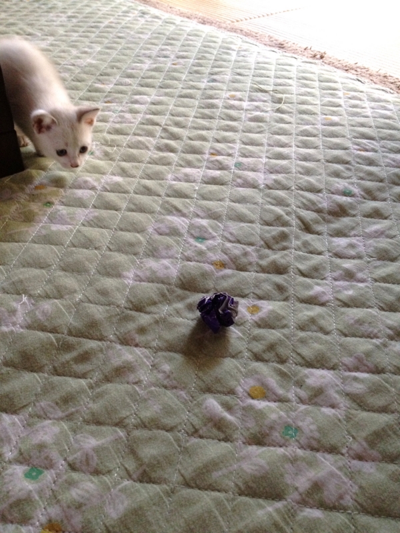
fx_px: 539
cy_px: 266
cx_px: 200
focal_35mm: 35
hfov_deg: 40.7
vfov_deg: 52.6
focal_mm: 4.28
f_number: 2.4
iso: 250
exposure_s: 1/20
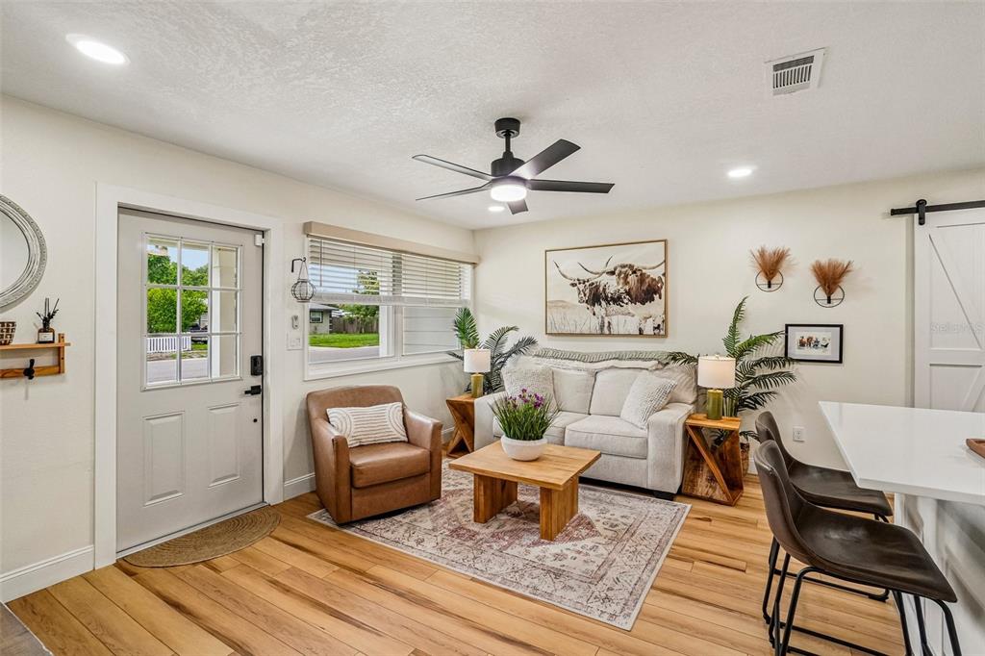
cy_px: 328
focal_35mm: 15
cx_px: 492
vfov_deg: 77.3
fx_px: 410
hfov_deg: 100.4
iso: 320
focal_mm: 10
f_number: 8
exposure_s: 1/30
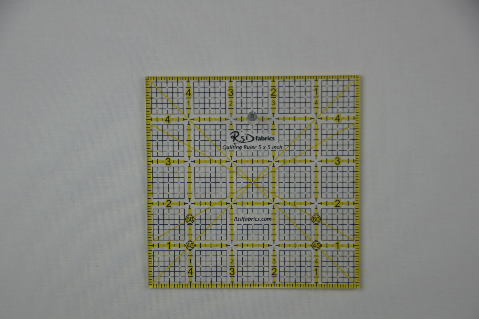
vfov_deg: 15.2
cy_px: 160
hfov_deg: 22.6
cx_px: 240
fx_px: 1196
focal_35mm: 90
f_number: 5
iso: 125
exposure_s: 1/100
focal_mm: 60
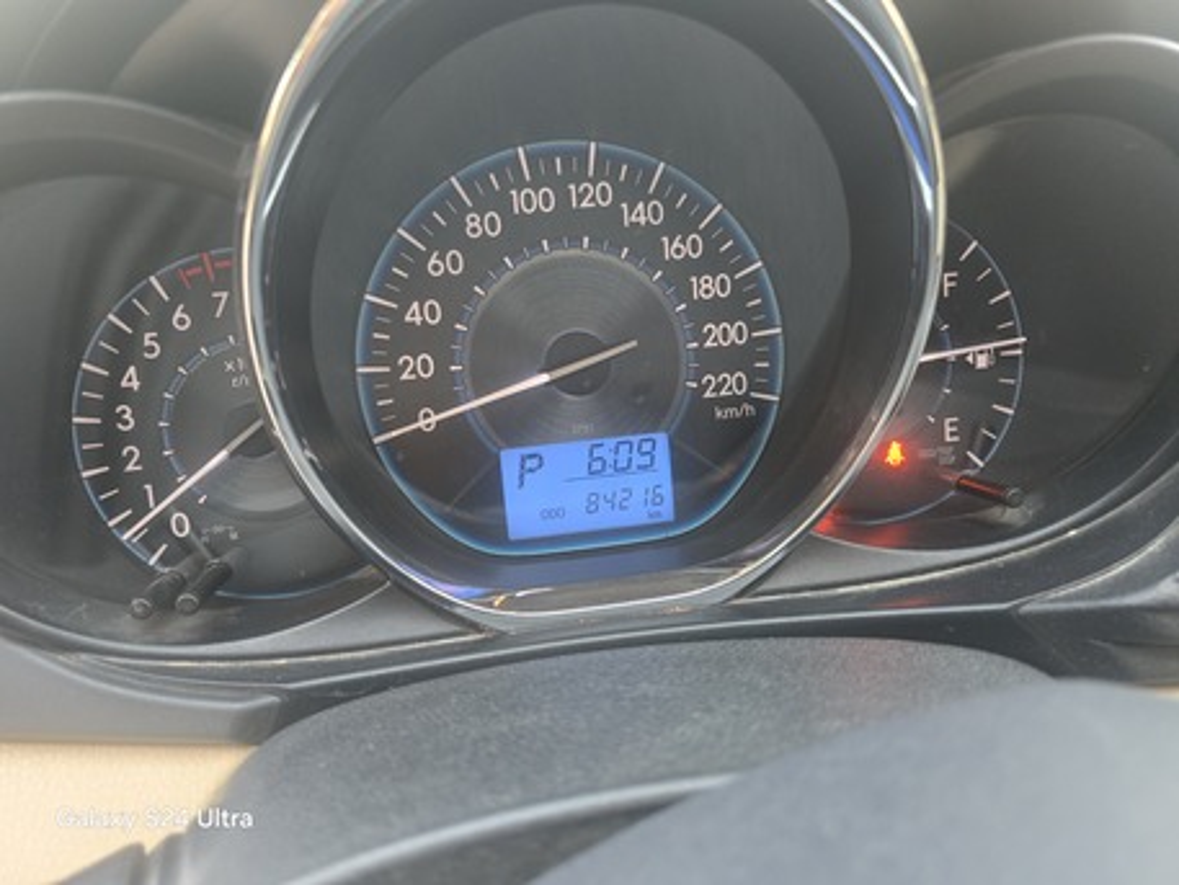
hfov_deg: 73.9
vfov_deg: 58.9
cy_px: 442
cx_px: 590
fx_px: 784
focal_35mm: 23
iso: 800
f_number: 1.7
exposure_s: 1/60
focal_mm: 6.3
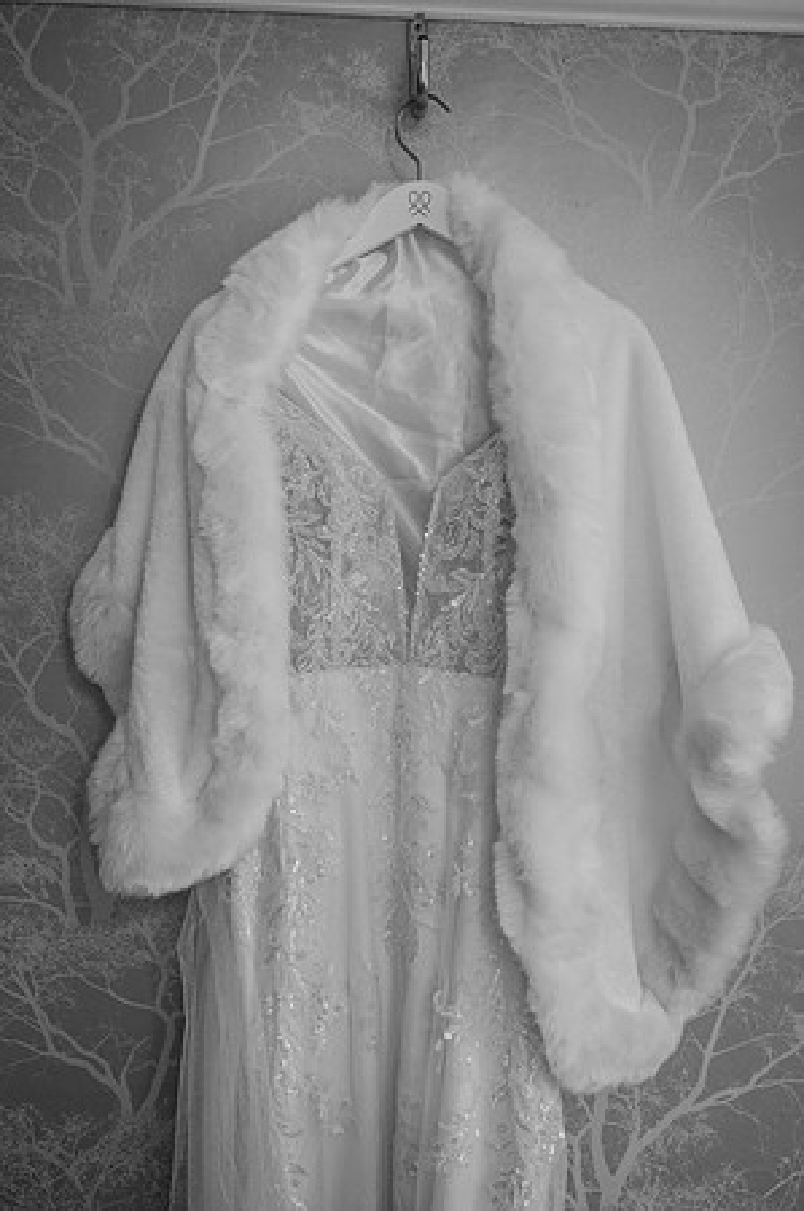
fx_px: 1175
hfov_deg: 37.8
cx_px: 402
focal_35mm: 35
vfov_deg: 54.5
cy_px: 606
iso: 640
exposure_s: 1/200
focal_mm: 35
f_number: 2.8
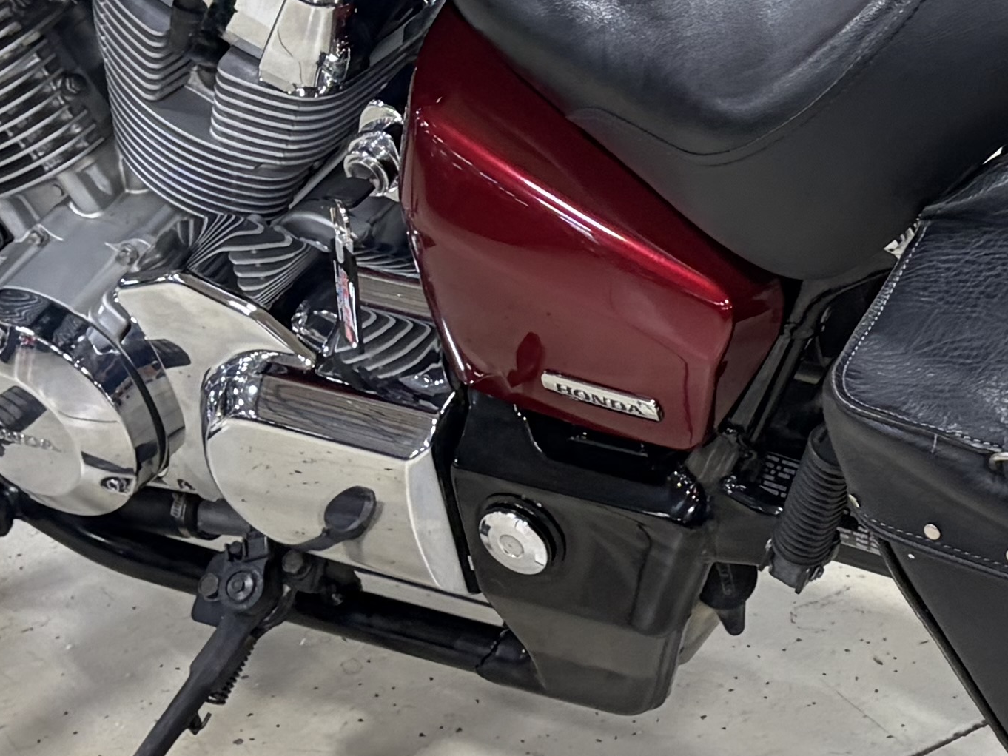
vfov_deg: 13.5
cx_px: 897
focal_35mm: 109
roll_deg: +3.5
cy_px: 67
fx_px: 3175
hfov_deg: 17.8
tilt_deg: -22.0
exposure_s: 1/60
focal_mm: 5.96
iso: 160
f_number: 1.6
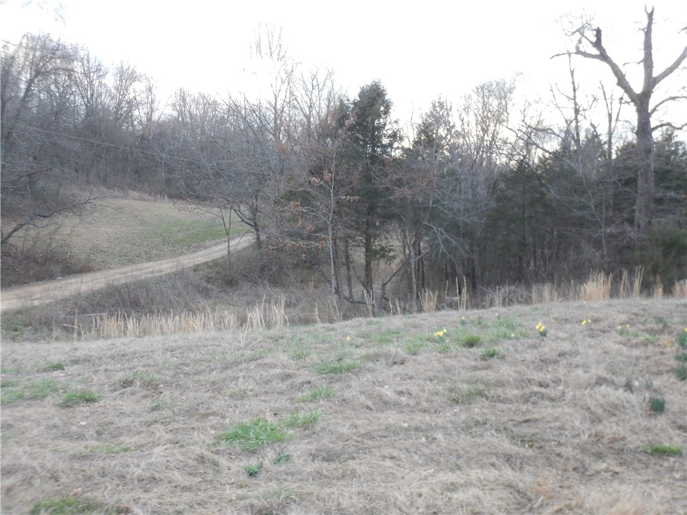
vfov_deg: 45.4
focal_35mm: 31
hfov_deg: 58.4
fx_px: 615
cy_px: 258
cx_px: 344
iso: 400
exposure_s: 1/80
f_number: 4.2
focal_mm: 5.6
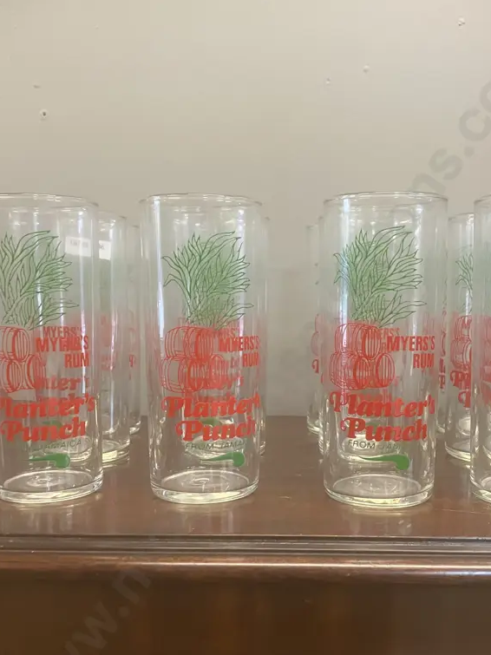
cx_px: 289
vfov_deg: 48.8
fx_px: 719
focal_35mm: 38
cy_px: 372
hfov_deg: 37.6
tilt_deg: -4.5
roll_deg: -0.8
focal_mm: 3.99
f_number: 1.8
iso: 320
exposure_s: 1/50
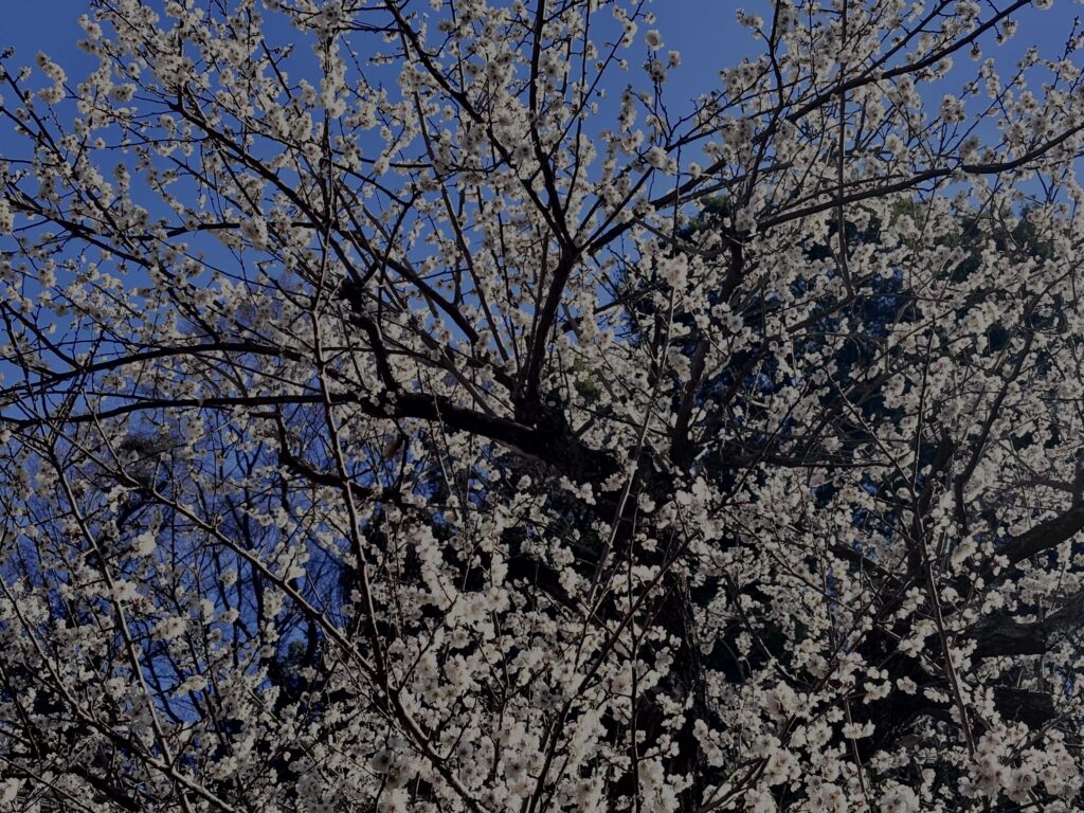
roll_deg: +10.0
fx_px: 1628
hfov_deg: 36.8
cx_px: 542
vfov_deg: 28.0
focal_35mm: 52
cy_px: 406
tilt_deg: +44.0
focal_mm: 5.96
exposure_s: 1/1957
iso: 32
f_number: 1.6
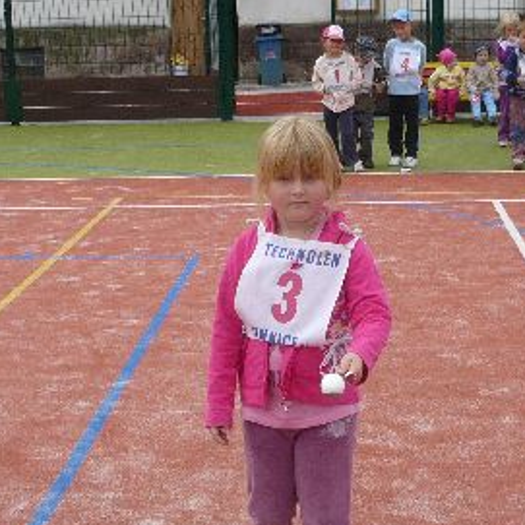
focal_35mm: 73
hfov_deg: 23.6
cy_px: 275
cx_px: 335
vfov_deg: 23.7
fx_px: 1253
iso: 100
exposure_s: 1/640
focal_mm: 5.8
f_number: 2.8
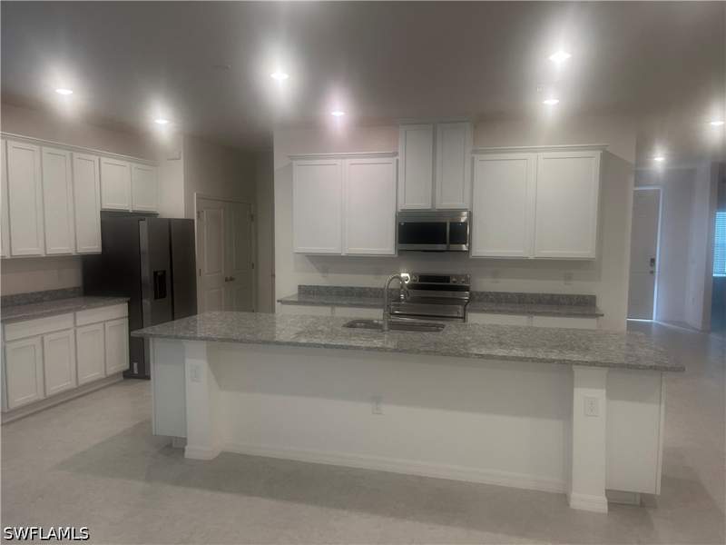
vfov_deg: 53.1
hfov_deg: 67.3
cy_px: 272
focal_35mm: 26
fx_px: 545
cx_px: 363
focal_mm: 5.1
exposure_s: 1/120
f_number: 1.6
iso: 125
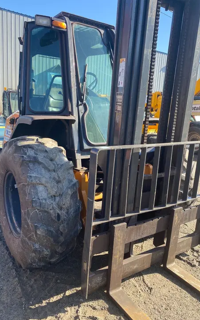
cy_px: 162
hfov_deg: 44.5
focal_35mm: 28
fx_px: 244
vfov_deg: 66.5
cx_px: 97
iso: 32
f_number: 1.8
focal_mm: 4.25
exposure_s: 1/571
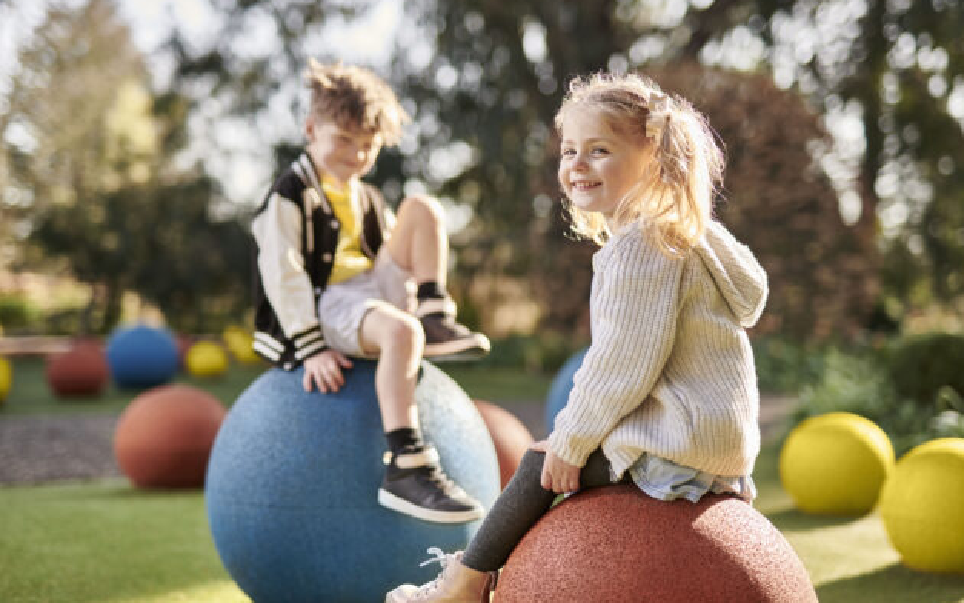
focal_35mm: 52
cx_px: 478
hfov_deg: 38.9
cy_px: 281
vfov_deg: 24.9
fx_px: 1366
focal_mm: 50
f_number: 1.8
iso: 160
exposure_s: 1/1250
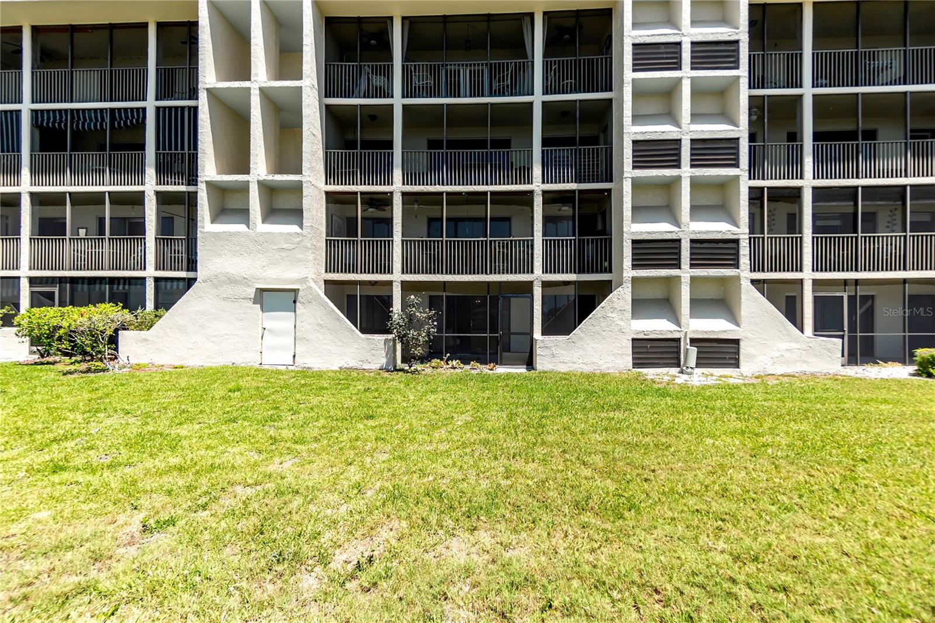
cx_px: 468
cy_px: 312
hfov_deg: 100.4
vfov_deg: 77.3
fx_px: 389
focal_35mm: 15
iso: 100
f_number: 4
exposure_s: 1/640
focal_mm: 10
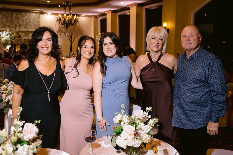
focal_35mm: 36
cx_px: 116
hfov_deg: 52.5
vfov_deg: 36.5
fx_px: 236
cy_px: 76
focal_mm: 35
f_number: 2.8
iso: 800
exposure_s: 1/80
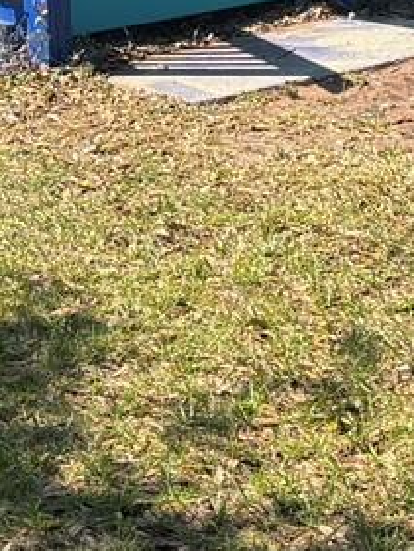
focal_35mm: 148
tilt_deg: -0.5
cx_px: 61
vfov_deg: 12.5
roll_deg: +2.3
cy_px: -335
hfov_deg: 10.0
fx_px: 2358
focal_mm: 5.96
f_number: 1.6
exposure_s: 1/1477
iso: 50
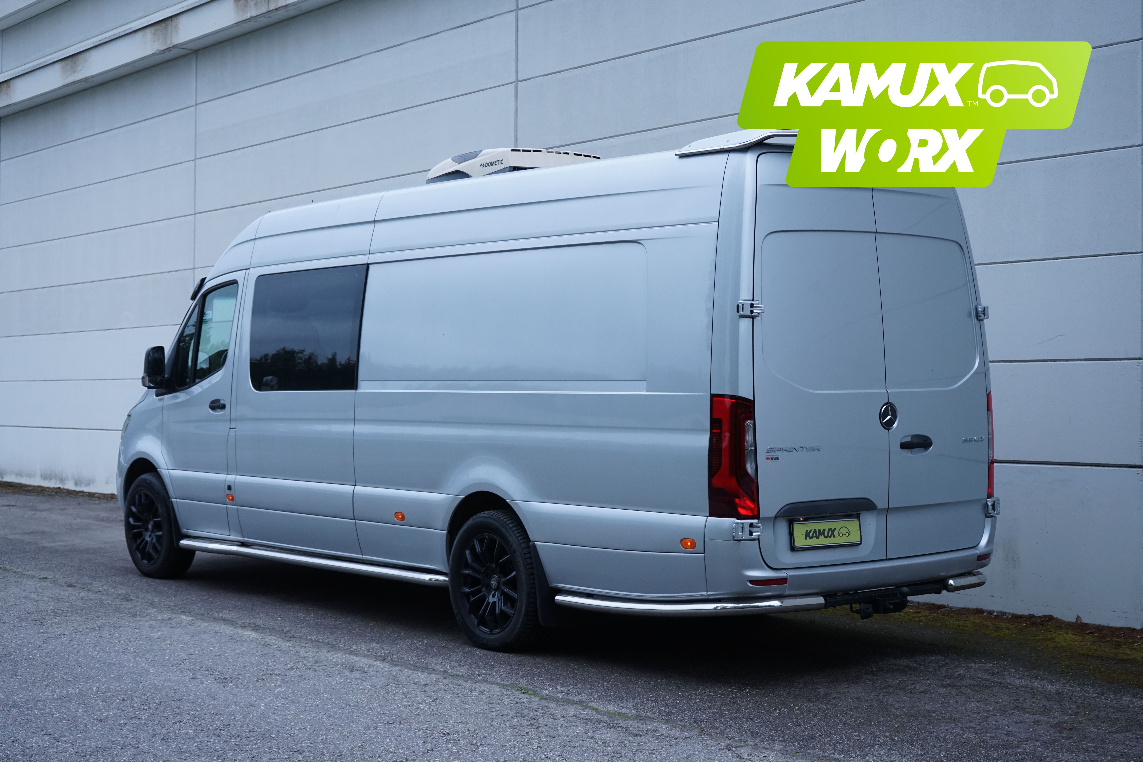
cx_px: 572
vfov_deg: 25.5
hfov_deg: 37.5
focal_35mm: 53
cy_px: 381
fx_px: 1683
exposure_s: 1/1000
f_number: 7.1
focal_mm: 53
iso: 1000
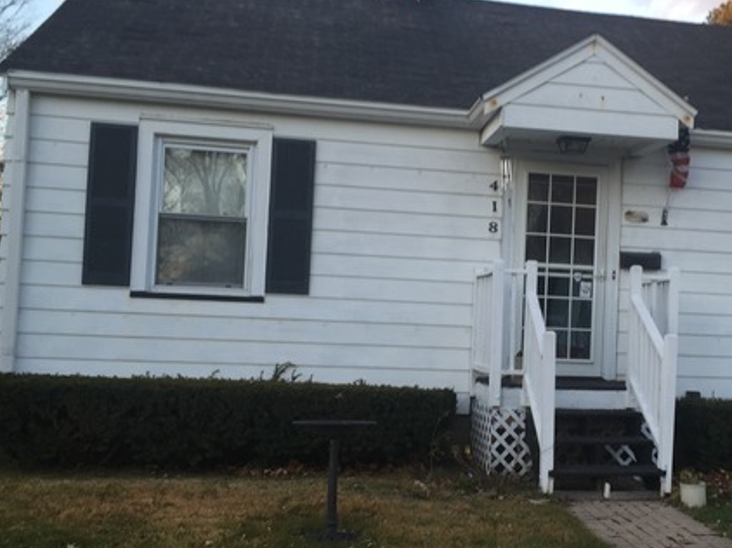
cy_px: 283
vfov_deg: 32.8
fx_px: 930
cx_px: 512
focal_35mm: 44
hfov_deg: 42.2
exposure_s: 1/100
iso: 32
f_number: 2.2
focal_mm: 4.15
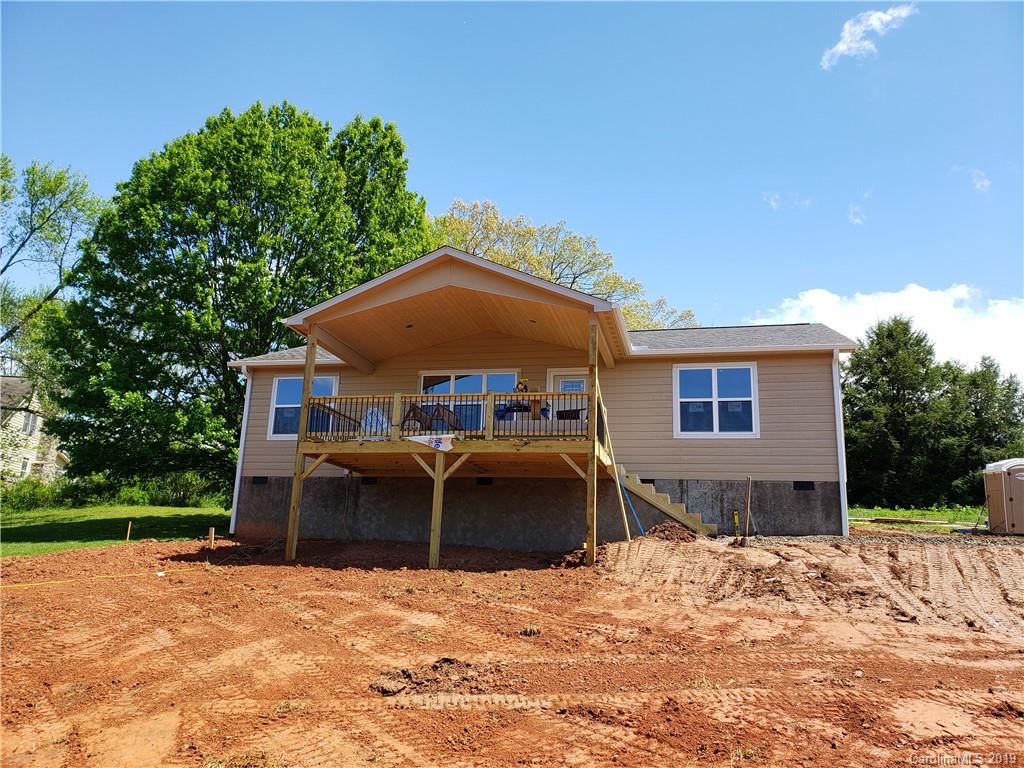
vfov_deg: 53.1
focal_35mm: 26
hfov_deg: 67.3
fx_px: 769
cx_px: 512
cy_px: 384
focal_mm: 4.3
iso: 50
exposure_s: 1/777
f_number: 2.4
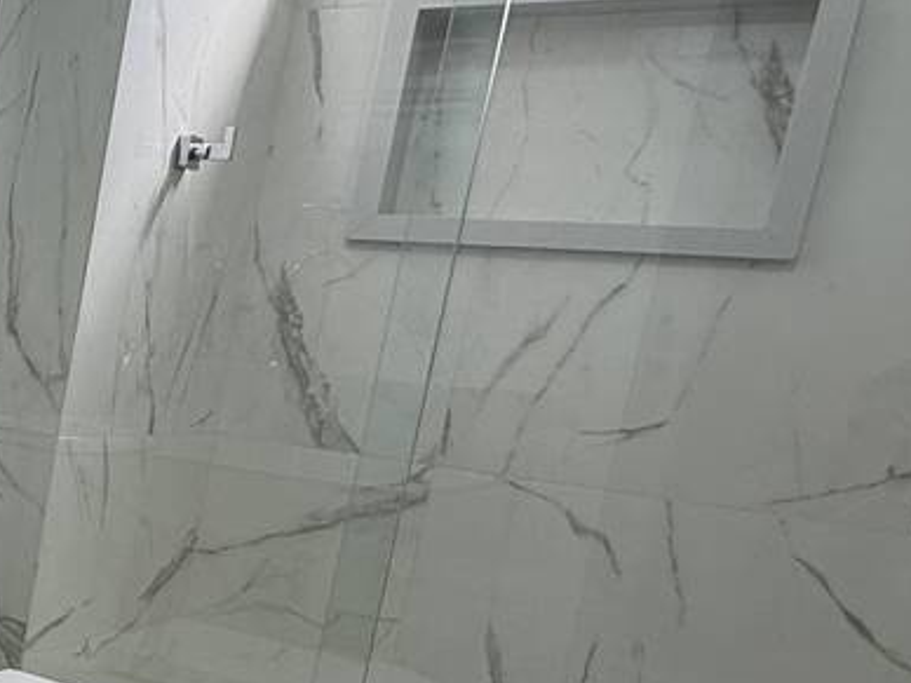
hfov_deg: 26.7
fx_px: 1369
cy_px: 512
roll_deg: -6.4
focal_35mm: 52
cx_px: -448
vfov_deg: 27.6
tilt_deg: -9.8
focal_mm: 2.22
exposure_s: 1/120
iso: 64
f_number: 2.2
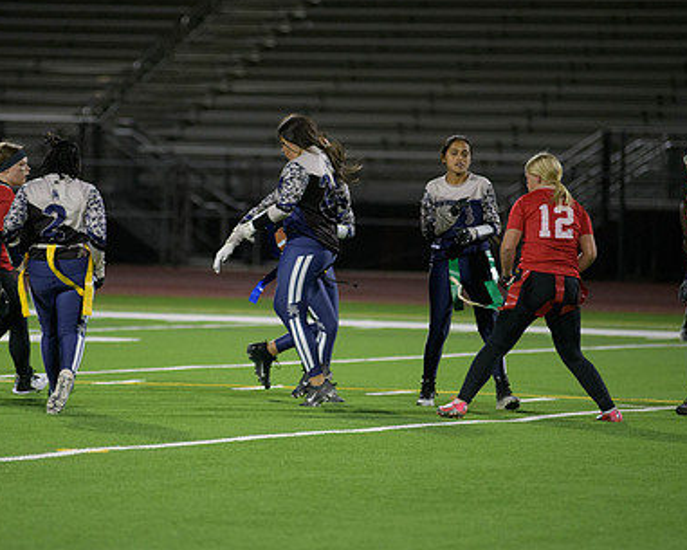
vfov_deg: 5.4
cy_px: 253
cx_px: 267
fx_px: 5817
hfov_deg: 6.8
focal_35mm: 286
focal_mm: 200
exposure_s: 1/640
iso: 2800
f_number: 2.8
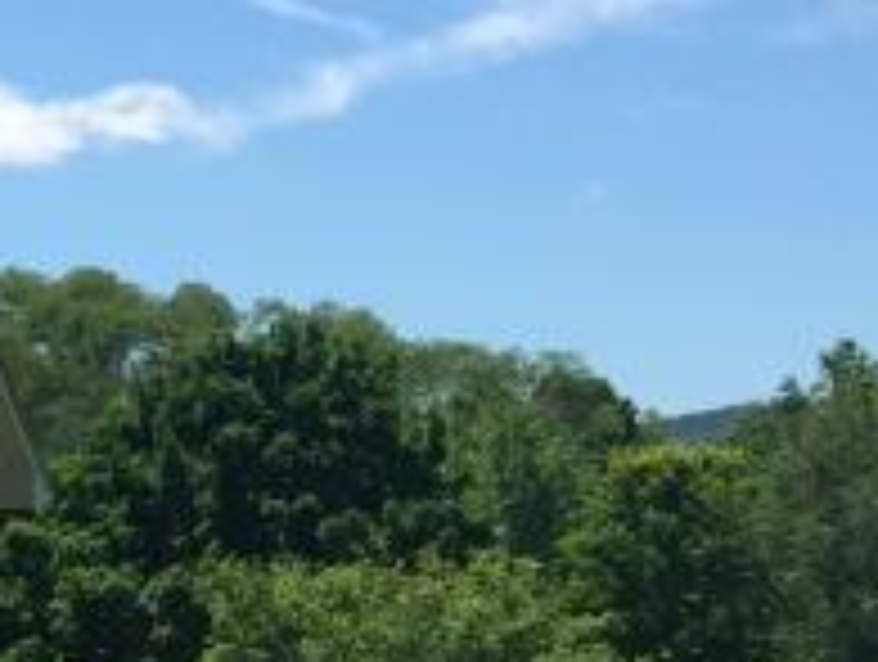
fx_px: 3862
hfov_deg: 11.0
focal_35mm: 152
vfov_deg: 9.7
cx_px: -1193
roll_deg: -0.3
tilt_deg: -2.6
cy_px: 793
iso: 32
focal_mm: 4.15
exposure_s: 1/1883
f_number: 2.2
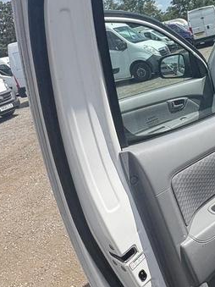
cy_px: 105
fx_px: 307
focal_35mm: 37
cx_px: 192
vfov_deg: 49.6
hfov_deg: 36.3
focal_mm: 2.22
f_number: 2.2
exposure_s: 1/1178
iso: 50
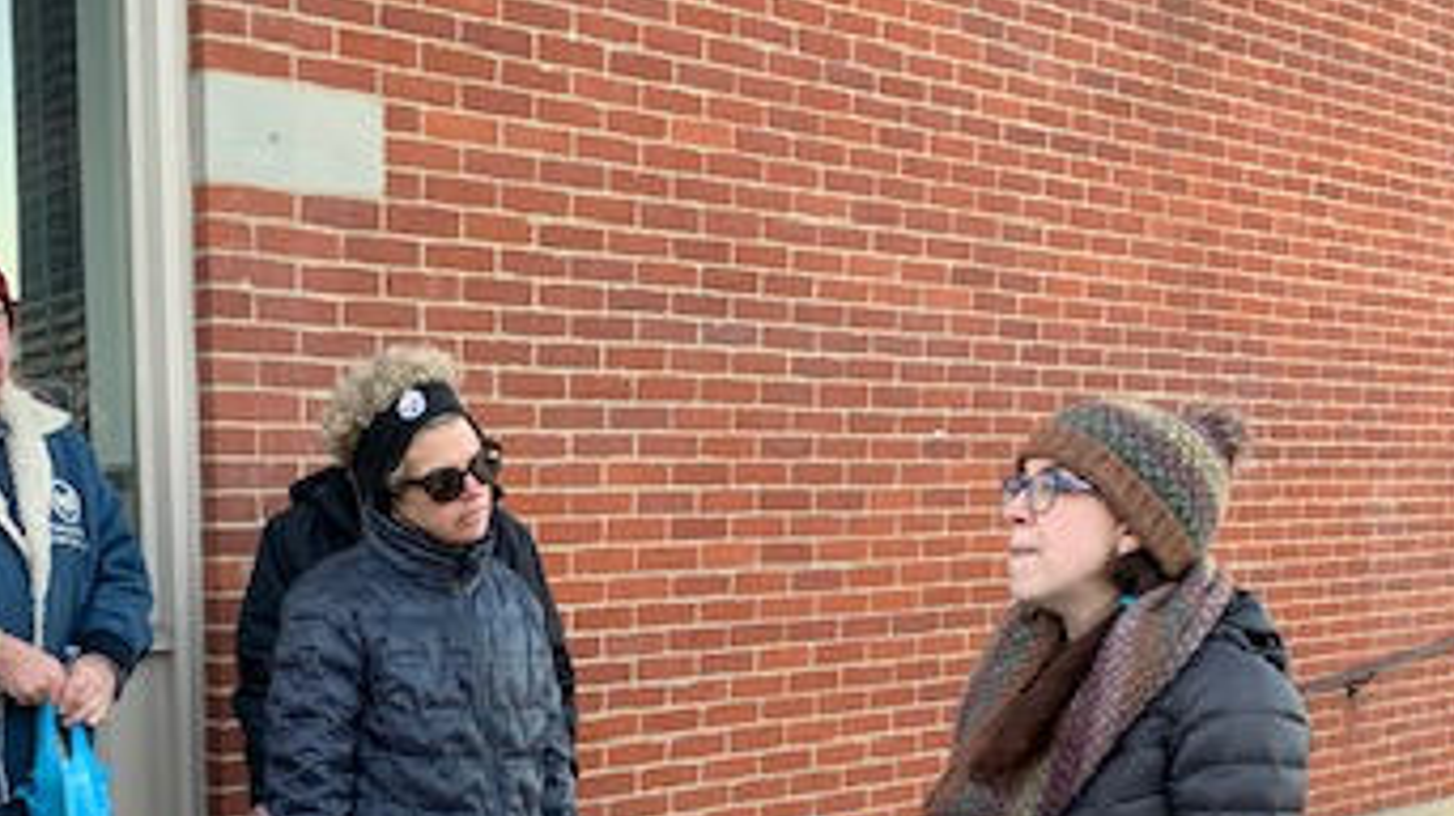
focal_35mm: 53
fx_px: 2042
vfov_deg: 22.1
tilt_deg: -7.6
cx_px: 425
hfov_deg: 38.5
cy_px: 740
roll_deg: +0.6
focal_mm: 4.25
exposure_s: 1/95
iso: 100
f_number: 1.8
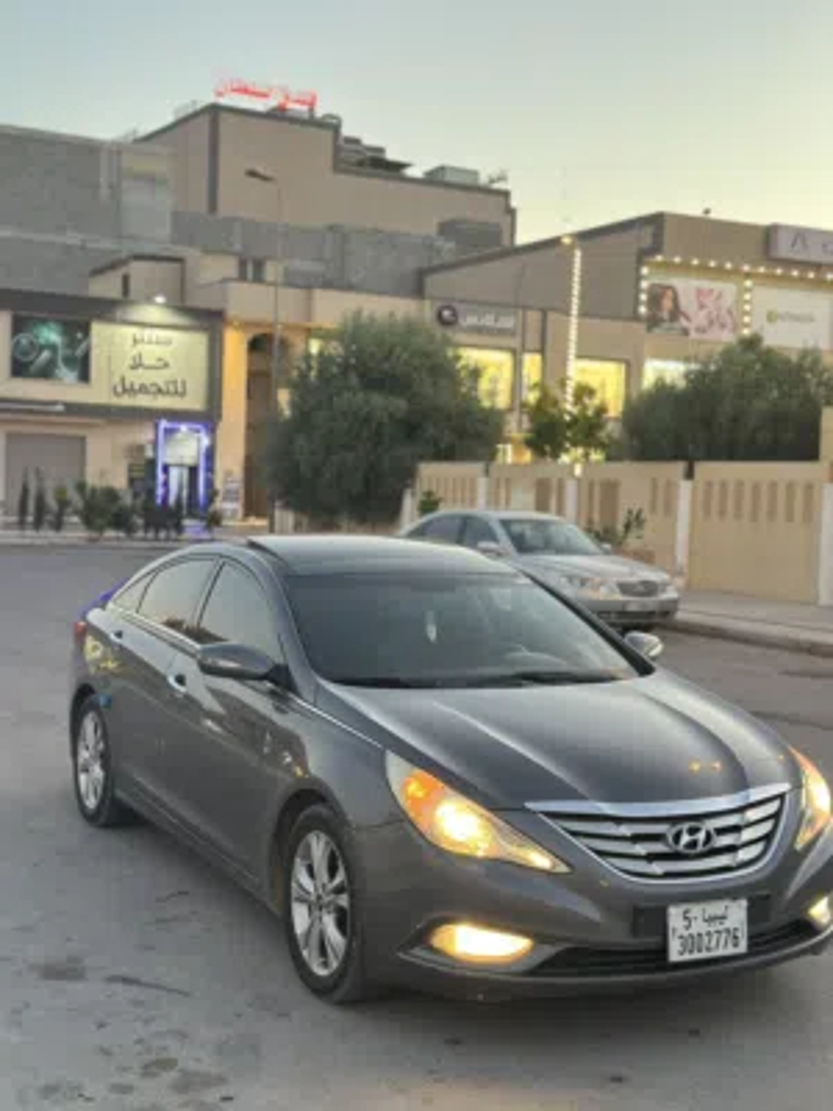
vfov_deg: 39.7
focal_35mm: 48
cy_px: 556
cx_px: 416
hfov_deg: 30.3
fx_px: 1540
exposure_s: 1/50
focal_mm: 6.86
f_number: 1.78
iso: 160
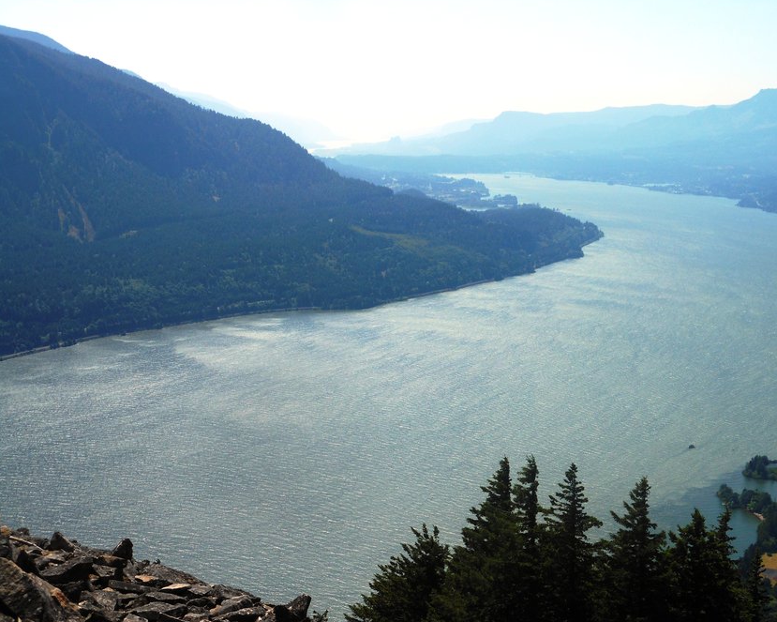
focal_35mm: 53
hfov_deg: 35.3
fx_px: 1219
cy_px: 308
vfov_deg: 28.6
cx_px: 420
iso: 80
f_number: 4
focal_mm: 8.9
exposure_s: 1/1000
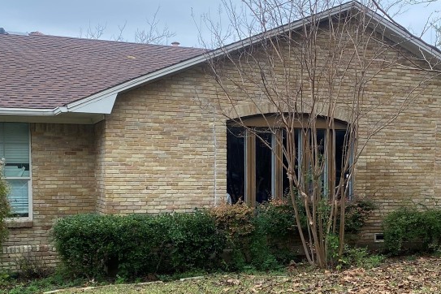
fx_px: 625
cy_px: 220
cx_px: 279
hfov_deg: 38.6
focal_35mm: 51
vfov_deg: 26.2
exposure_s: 1/349
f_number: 1.8
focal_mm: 4.25
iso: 32
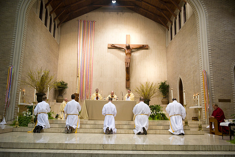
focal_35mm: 29
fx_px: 189
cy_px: 78
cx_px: 118
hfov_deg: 63.7
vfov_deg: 44.9
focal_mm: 29
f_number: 2.8
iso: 2000
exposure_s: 1/160
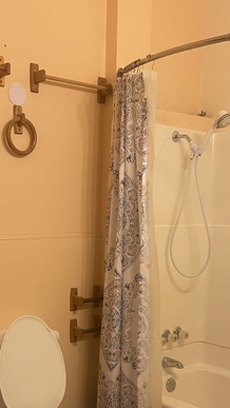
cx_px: 93
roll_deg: -0.4
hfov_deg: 26.5
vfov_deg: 44.2
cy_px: 298
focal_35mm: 45
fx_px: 487
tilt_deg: -10.5
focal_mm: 5.1
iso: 250
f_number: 1.6
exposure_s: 1/60
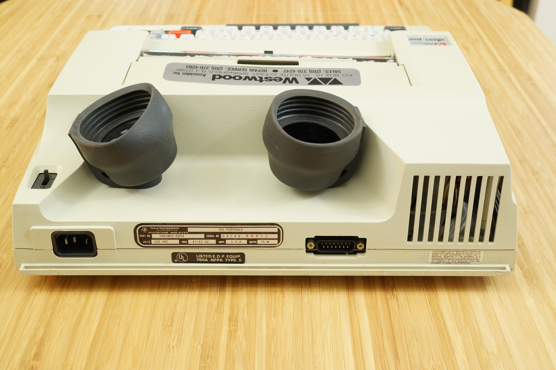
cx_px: 278
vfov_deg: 29.8
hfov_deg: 43.6
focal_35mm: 45
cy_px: 185
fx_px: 694
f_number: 8
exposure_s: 1.6
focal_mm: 30
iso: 100
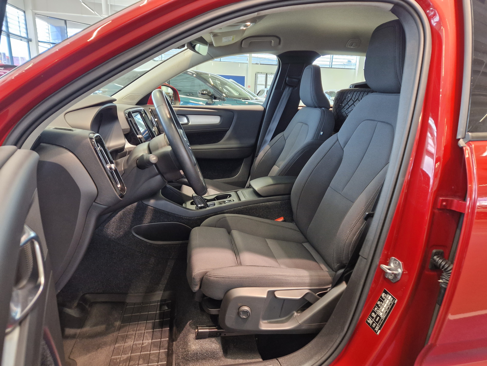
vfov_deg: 58.9
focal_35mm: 23
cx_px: 244
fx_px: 324
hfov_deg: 73.9
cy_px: 183
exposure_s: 1/100
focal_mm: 5.4
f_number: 1.8
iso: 250
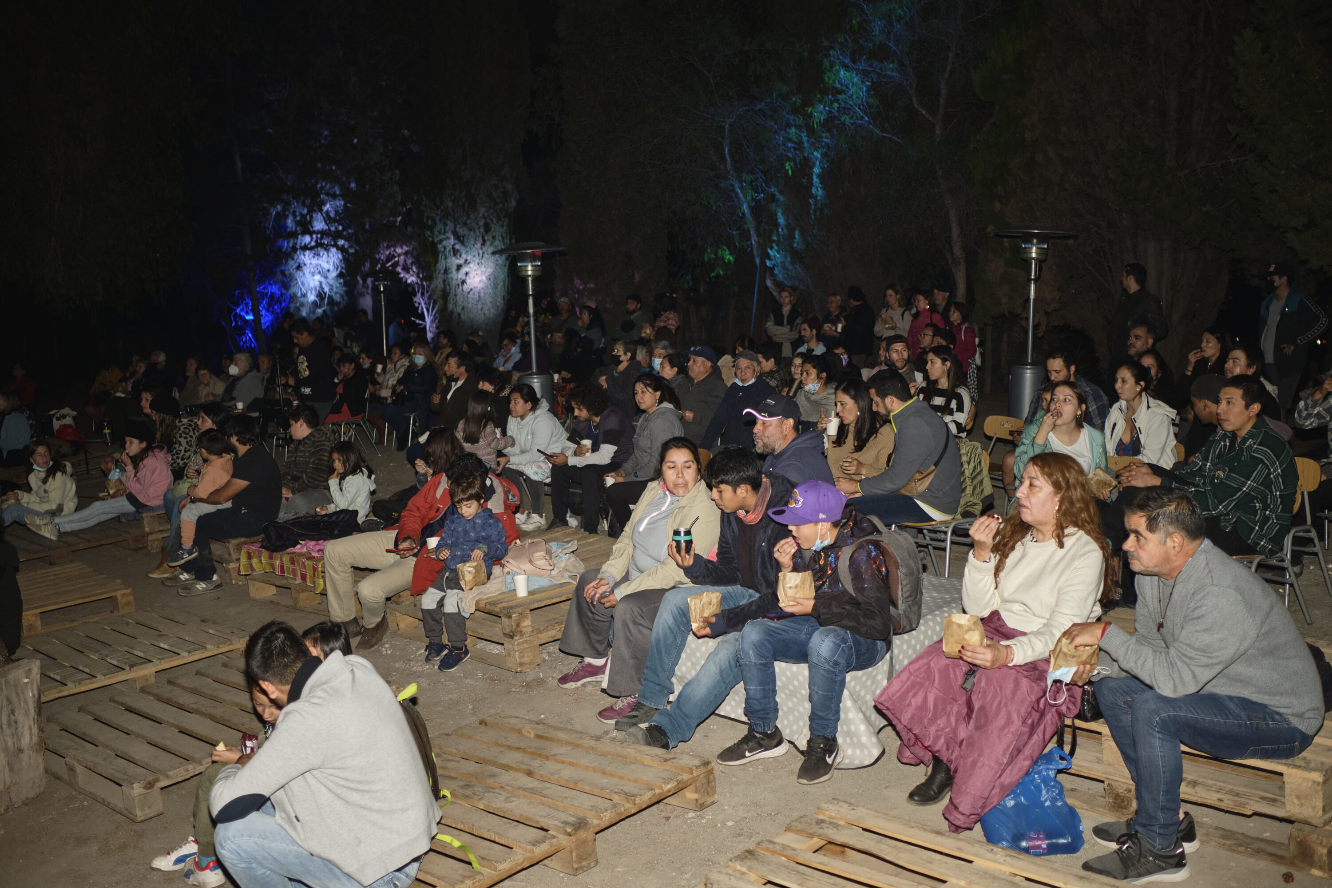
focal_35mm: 35
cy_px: 444
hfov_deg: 54.4
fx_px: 1295
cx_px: 666
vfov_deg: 37.9
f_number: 2
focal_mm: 23
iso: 1000
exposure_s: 1/60
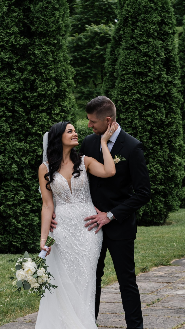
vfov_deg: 17.2
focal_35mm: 124
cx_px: 43
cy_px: 219
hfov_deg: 9.8
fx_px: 1081
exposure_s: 1/125
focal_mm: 85
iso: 125
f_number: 10
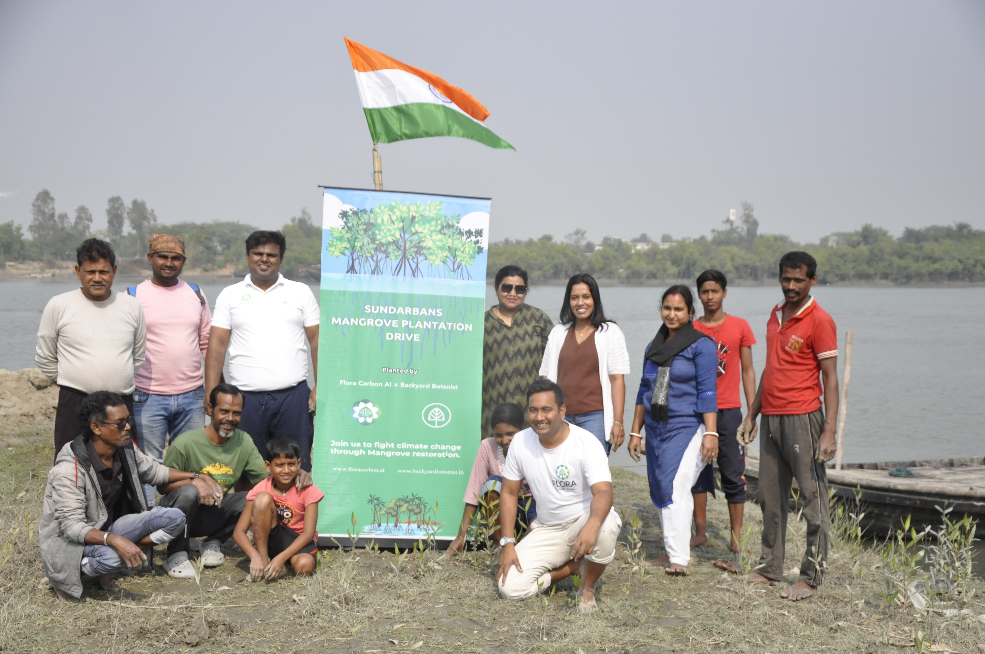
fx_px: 1394
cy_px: 327
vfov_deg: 26.4
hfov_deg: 38.9
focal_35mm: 51
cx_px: 492
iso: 800
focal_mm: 34
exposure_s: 1/4000
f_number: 8
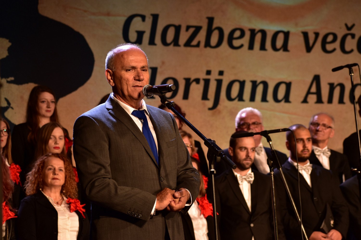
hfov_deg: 14.0
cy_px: 120
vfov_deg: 9.3
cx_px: 180
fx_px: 1474
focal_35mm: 147
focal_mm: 98
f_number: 5
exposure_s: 1/80
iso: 400
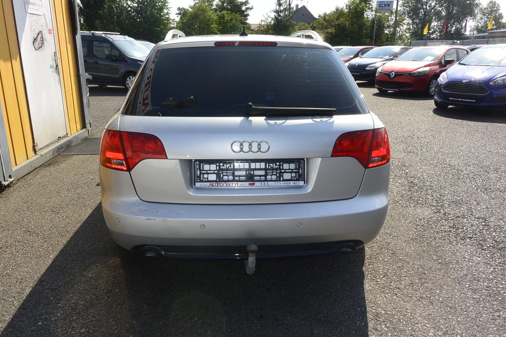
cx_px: 253
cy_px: 168
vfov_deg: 47.9
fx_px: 380
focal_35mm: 27
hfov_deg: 67.4
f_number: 9
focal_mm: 10
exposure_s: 1/250
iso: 160
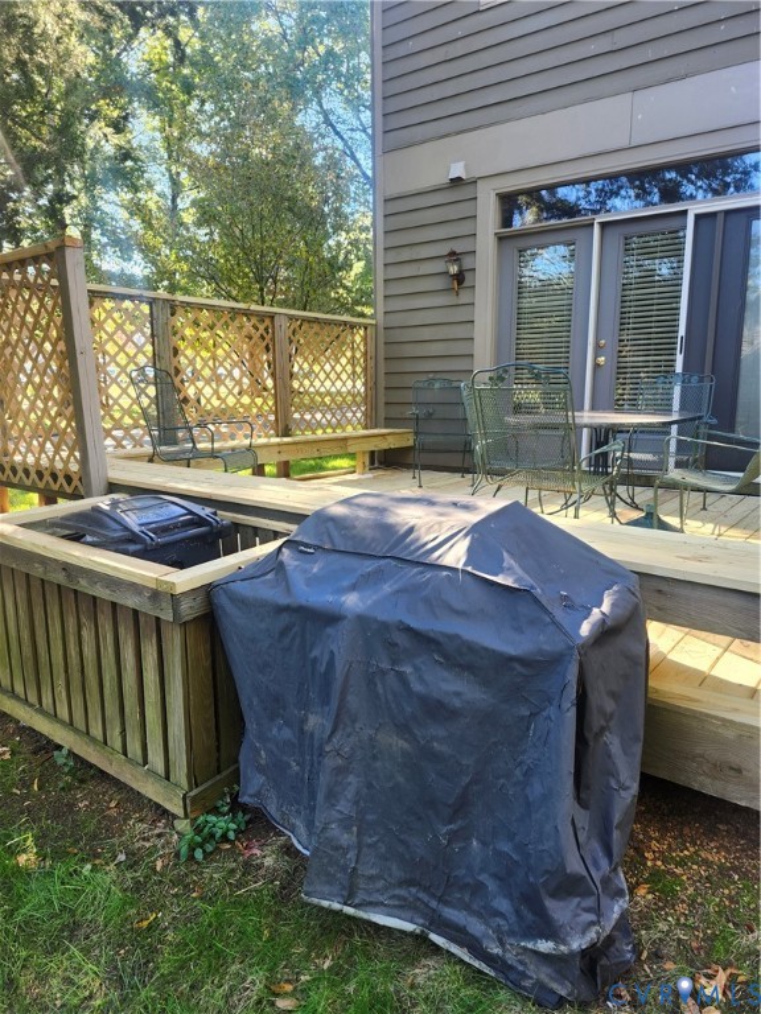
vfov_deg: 73.9
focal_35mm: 23
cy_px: 507
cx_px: 380
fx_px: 674
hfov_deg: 58.9
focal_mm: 5.54
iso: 32
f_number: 1.8
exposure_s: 1/60
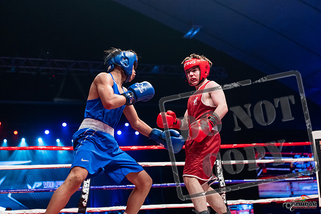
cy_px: 107
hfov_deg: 39.6
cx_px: 160
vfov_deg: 27.0
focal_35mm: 50
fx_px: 446
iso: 3200
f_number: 2.5
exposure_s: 1/1000
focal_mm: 50
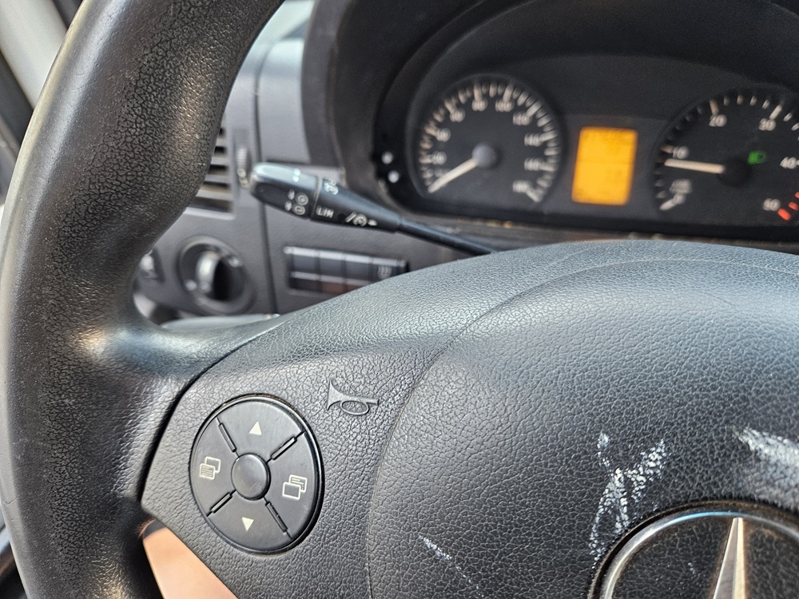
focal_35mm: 23
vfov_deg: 58.9
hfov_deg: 73.9
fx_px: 531
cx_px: 400
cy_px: 300
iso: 250
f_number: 1.8
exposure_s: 1/100
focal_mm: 5.4
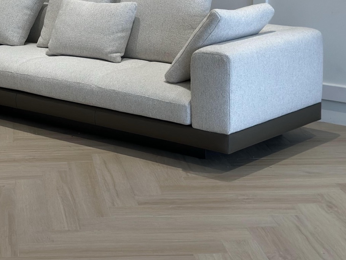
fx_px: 950
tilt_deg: -9.4
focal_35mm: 95
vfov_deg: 15.4
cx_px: 8
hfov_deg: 20.1
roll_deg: +0.7
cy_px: 37
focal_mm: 6.86
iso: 64
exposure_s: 1/128
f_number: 1.78
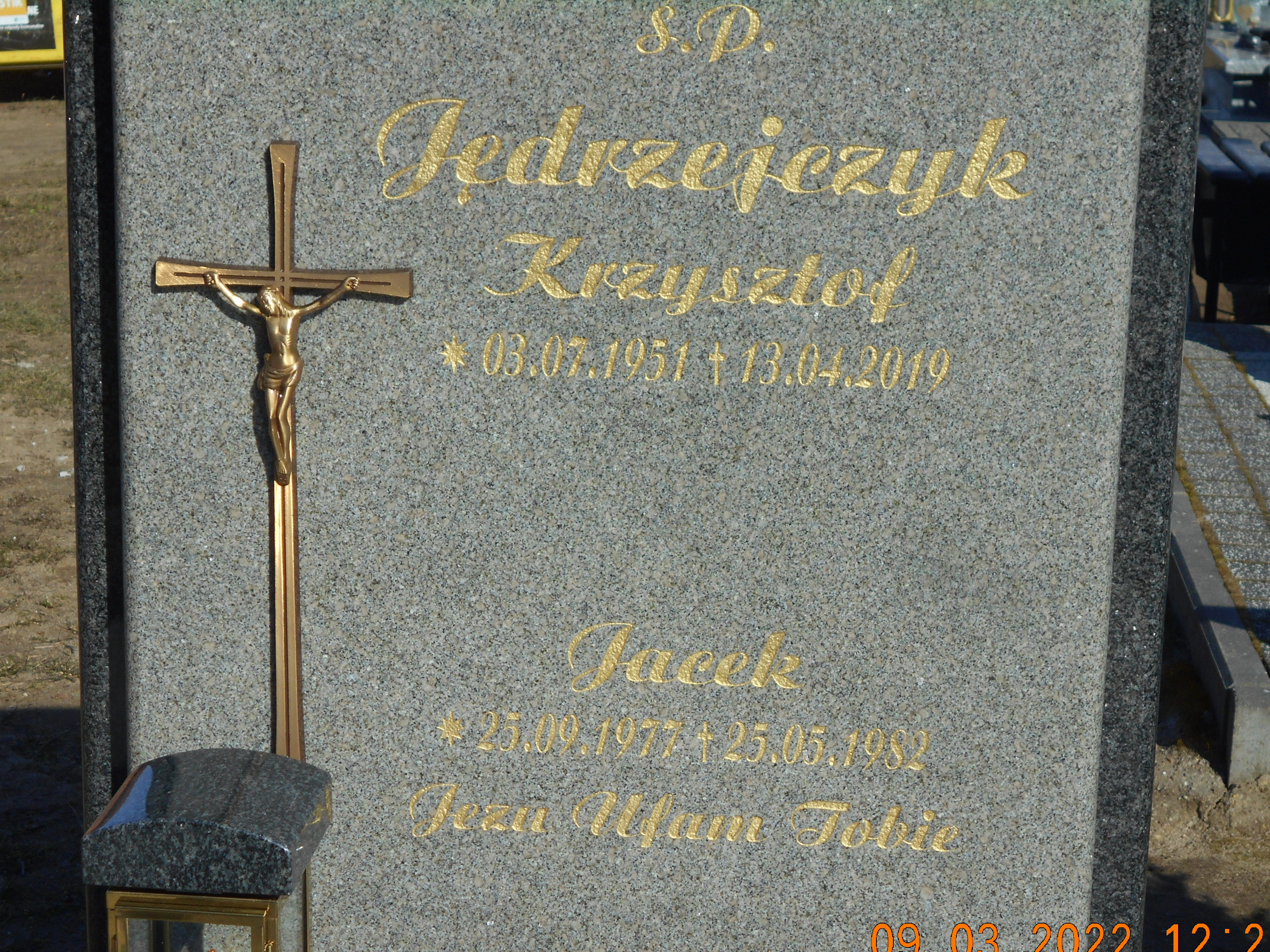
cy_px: 524
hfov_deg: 23.3
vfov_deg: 17.6
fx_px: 3081
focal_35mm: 84
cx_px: 642
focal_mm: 13.5
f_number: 5.8
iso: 80
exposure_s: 1/640
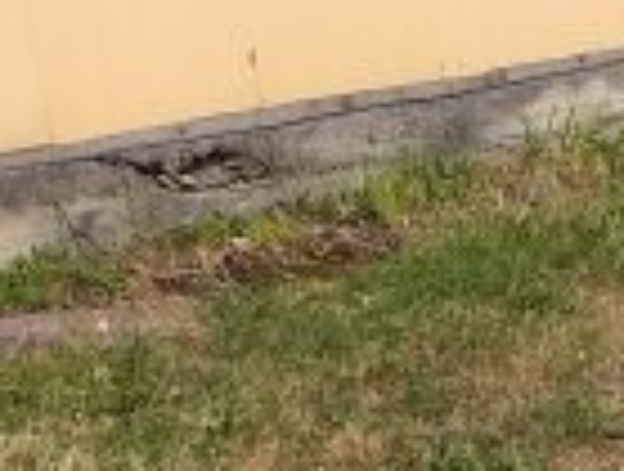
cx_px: 1050
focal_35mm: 155
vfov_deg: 9.1
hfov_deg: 11.9
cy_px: 902
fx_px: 2801
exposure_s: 1/1922
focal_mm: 3.6
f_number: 1.9
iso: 40
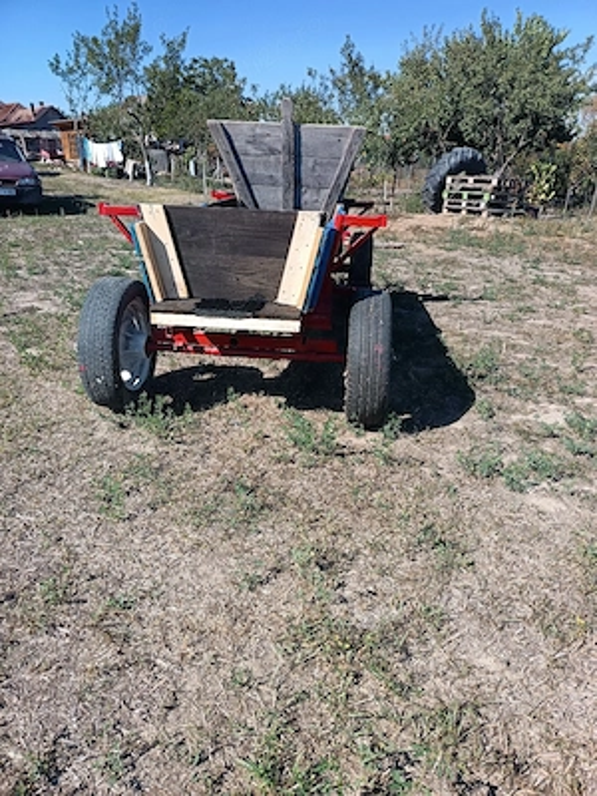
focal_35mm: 24
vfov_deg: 71.6
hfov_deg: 56.8
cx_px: 298
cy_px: 398
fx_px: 552
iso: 100
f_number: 1.75
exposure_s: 1/323
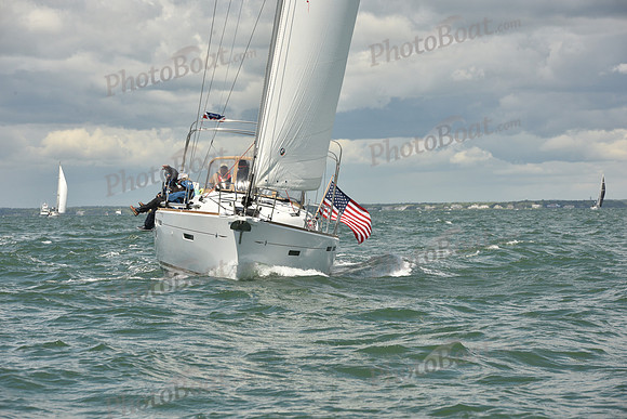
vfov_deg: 7.9
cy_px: 210
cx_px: 314
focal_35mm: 175
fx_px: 3048
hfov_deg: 11.7
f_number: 13
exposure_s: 1/800
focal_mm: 175
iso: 320
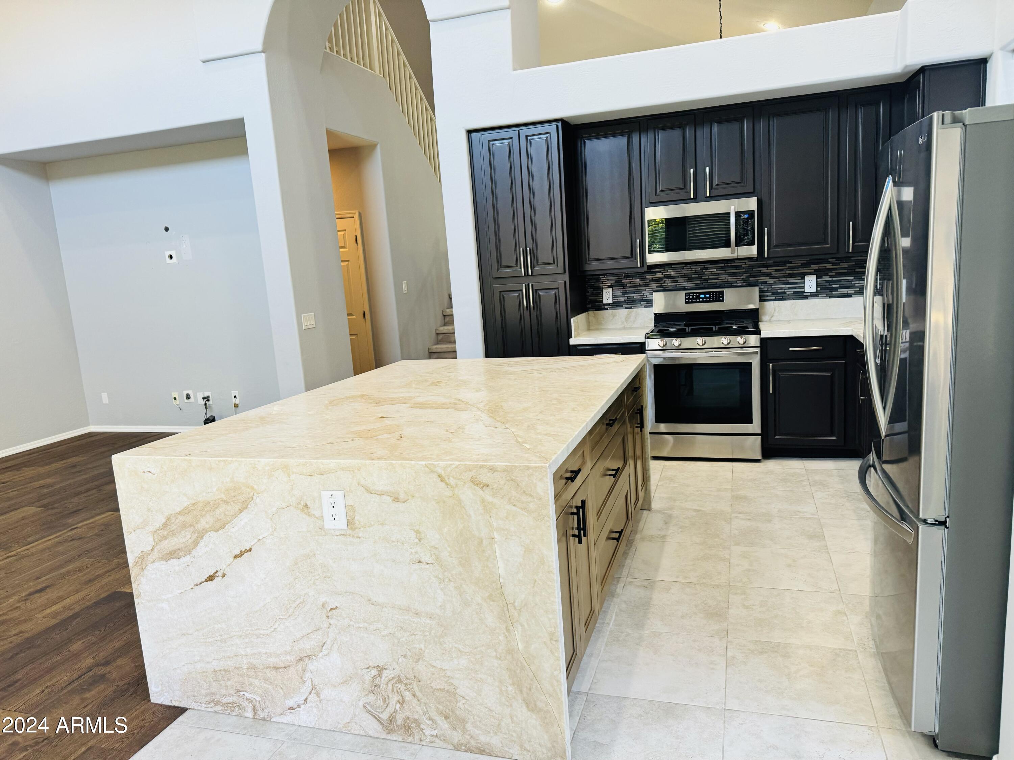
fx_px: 703
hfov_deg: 71.6
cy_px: 380
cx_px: 507
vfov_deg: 56.8
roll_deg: +2.8
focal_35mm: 24
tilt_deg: -9.0
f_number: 1.78
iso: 200
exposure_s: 1/120
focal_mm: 6.76
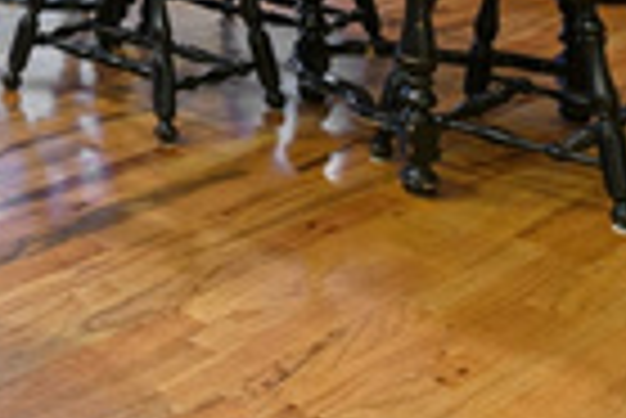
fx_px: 1201
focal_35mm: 69
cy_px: -321
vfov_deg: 16.7
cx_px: -495
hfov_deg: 20.6
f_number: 8
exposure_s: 1.3
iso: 250
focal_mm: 15
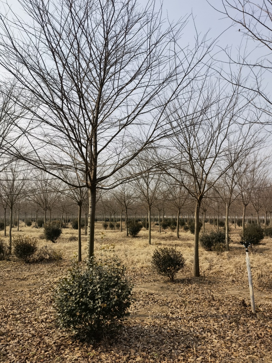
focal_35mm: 27
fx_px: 283
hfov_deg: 51.3
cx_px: 136
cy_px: 182
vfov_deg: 65.3
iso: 50
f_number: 1.9
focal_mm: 6.67
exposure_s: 1/4098
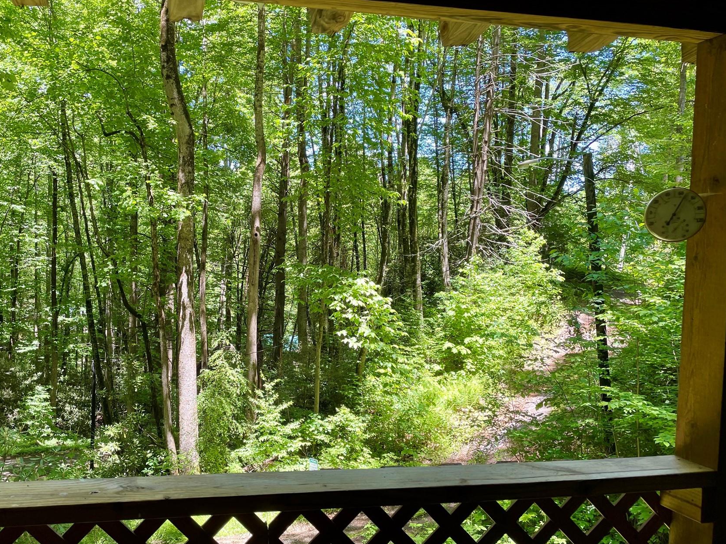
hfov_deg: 56.4
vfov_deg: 44.2
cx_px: 291
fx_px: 671
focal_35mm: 32
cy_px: 283
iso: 32
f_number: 1.6
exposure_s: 1/150
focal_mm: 4.2
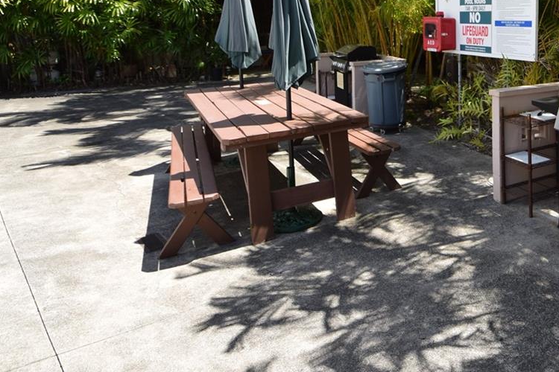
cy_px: 42
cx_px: 464
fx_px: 497
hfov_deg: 53.8
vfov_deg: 38.5
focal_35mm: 32
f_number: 6.3
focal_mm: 10
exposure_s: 1/160
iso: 100
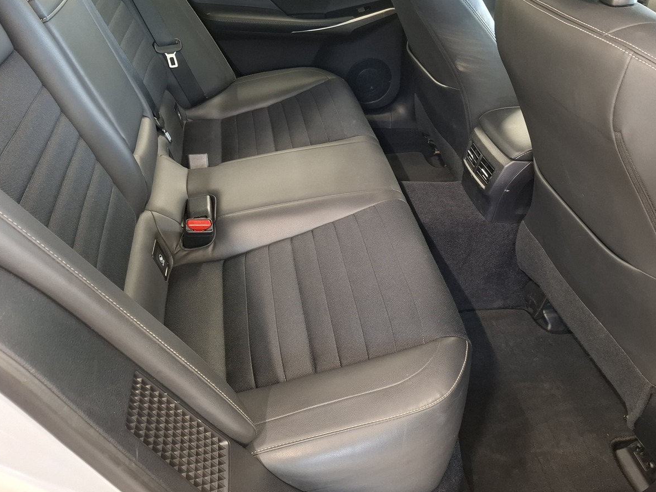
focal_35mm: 28
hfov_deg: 63.2
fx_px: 531
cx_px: 375
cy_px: 235
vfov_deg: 49.7
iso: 400
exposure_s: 1/33
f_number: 1.8
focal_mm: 5.54
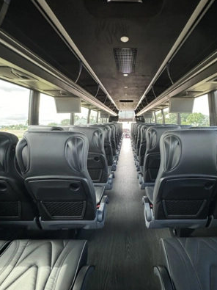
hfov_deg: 73.9
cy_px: 142
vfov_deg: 91.0
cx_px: 130
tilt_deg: -9.6
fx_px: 142
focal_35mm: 17
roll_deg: +1.2
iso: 800
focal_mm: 2.22
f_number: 2.2
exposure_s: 1/60
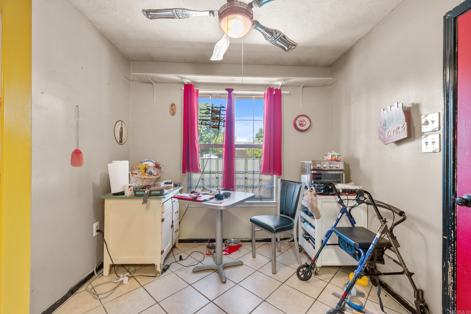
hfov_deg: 100.4
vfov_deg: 77.3
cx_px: 236
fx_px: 196
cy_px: 157
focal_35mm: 15
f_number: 6.3
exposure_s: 1/100
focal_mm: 10
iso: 400
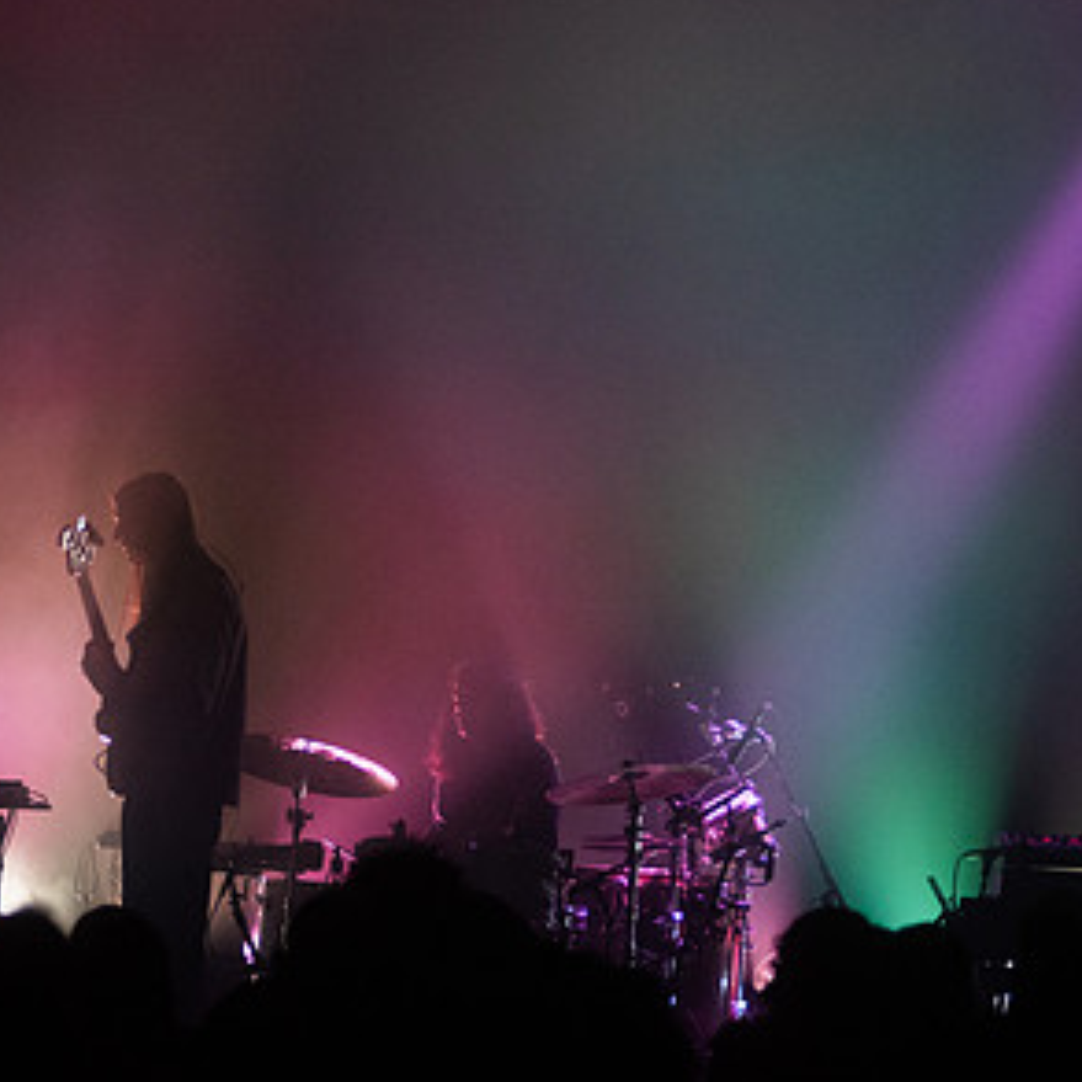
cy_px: 511
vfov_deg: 10.4
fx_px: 5941
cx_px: 454
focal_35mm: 168
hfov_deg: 10.4
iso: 2500
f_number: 3.2
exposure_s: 1/160
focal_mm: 100
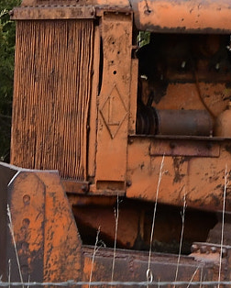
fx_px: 3787
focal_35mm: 444
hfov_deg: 3.5
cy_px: 34
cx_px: 250
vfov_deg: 4.3
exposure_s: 1/50
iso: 500
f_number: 8
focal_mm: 62
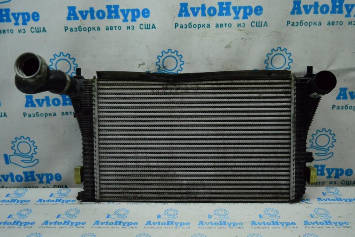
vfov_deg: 37.4
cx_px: 176
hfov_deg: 53.8
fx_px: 350
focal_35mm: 36
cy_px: 118
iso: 6400
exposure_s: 1/1250
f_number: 4
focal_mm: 23
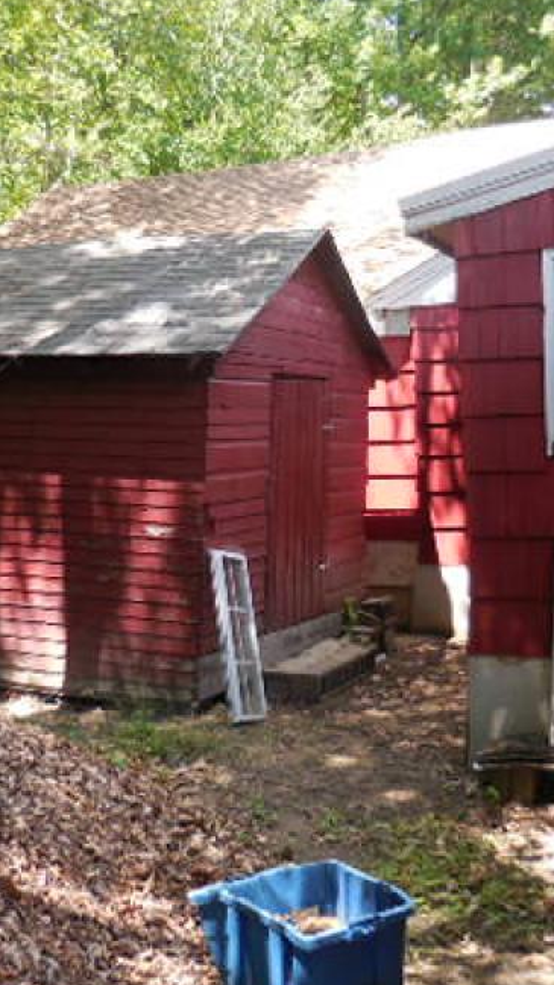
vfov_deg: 47.2
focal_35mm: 43
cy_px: 419
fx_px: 1123
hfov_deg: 27.7
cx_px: 264
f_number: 3.3
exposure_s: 1/160
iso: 125
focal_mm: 4.5
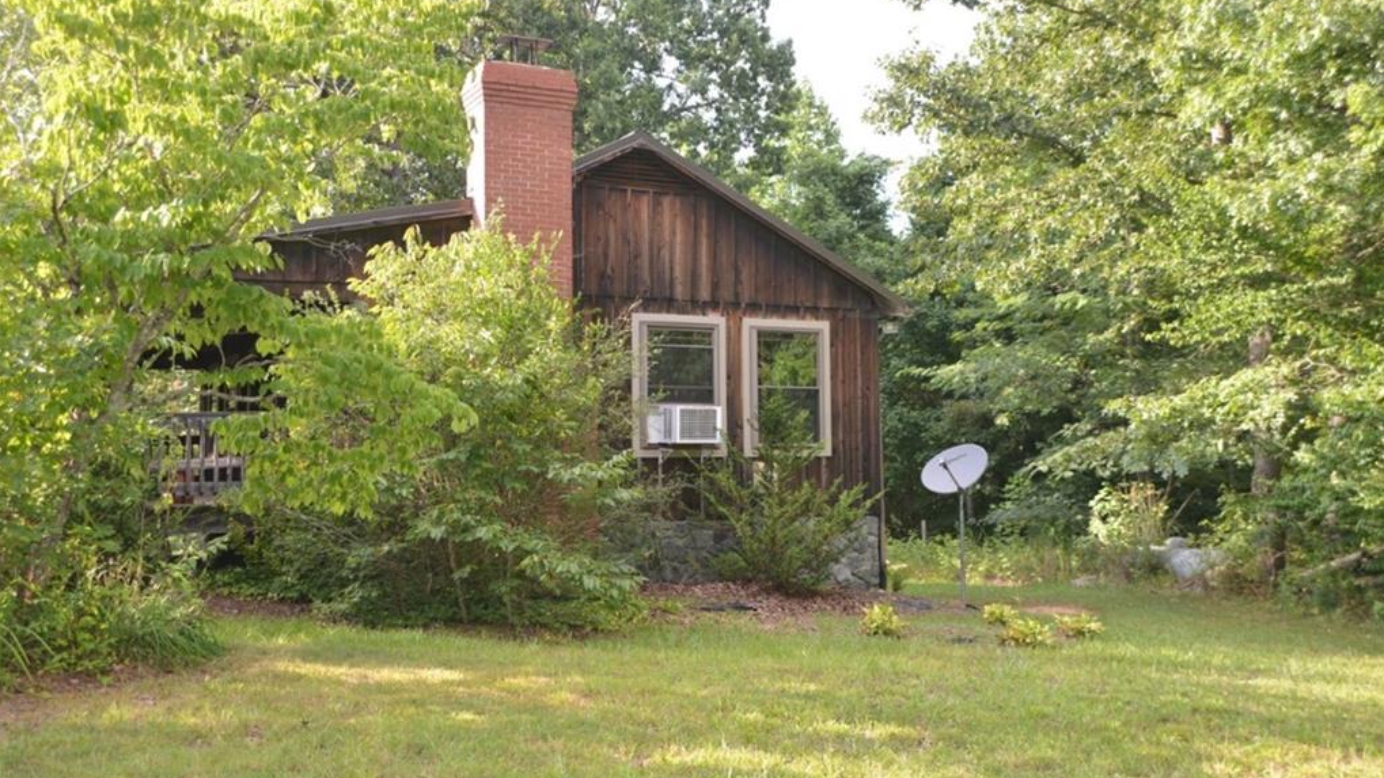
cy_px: 359
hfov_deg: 50.5
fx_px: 1468
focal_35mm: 40
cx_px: 693
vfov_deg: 29.7
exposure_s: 1/160
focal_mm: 38
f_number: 4
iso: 200
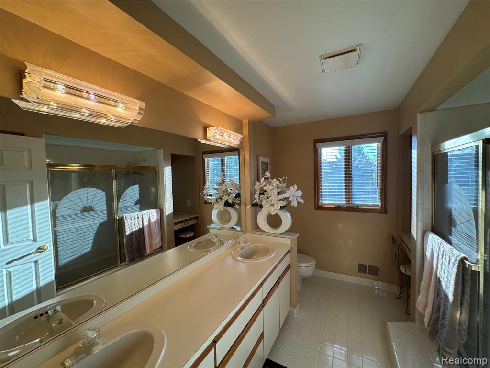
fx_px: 198
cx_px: 245
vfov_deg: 85.7
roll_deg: +1.7
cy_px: 184
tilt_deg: -2.4
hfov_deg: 102.1
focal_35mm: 14
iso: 64
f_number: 2.2
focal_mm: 2.22
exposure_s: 1/120
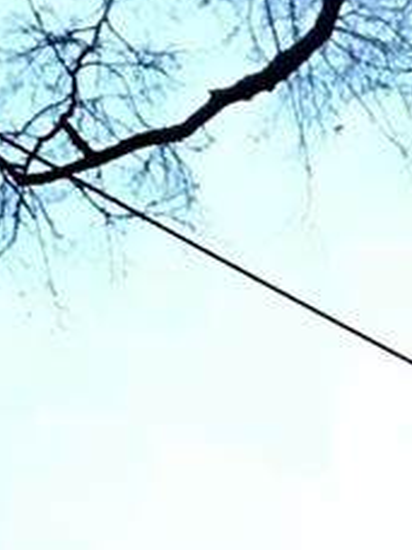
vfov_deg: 8.7
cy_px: 1621
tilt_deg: +1.1
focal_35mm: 189
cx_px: 822
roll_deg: +1.4
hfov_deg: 7.5
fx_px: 2999
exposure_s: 1/9
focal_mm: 3.99
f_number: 1.8
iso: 100
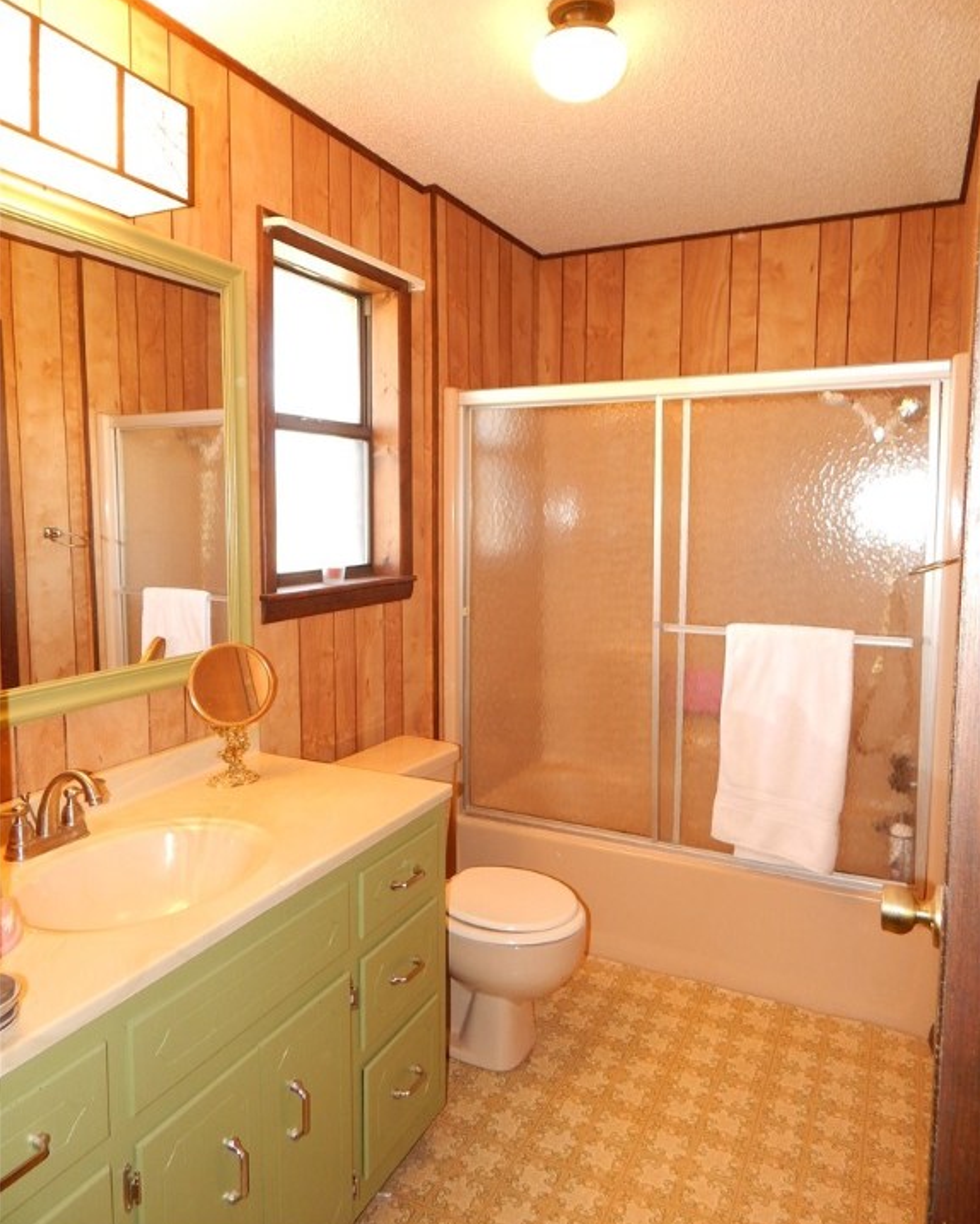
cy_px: 580
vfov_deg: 72.5
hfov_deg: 60.9
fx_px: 834
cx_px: 490
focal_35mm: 23
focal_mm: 4
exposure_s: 1/30
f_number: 3
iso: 200
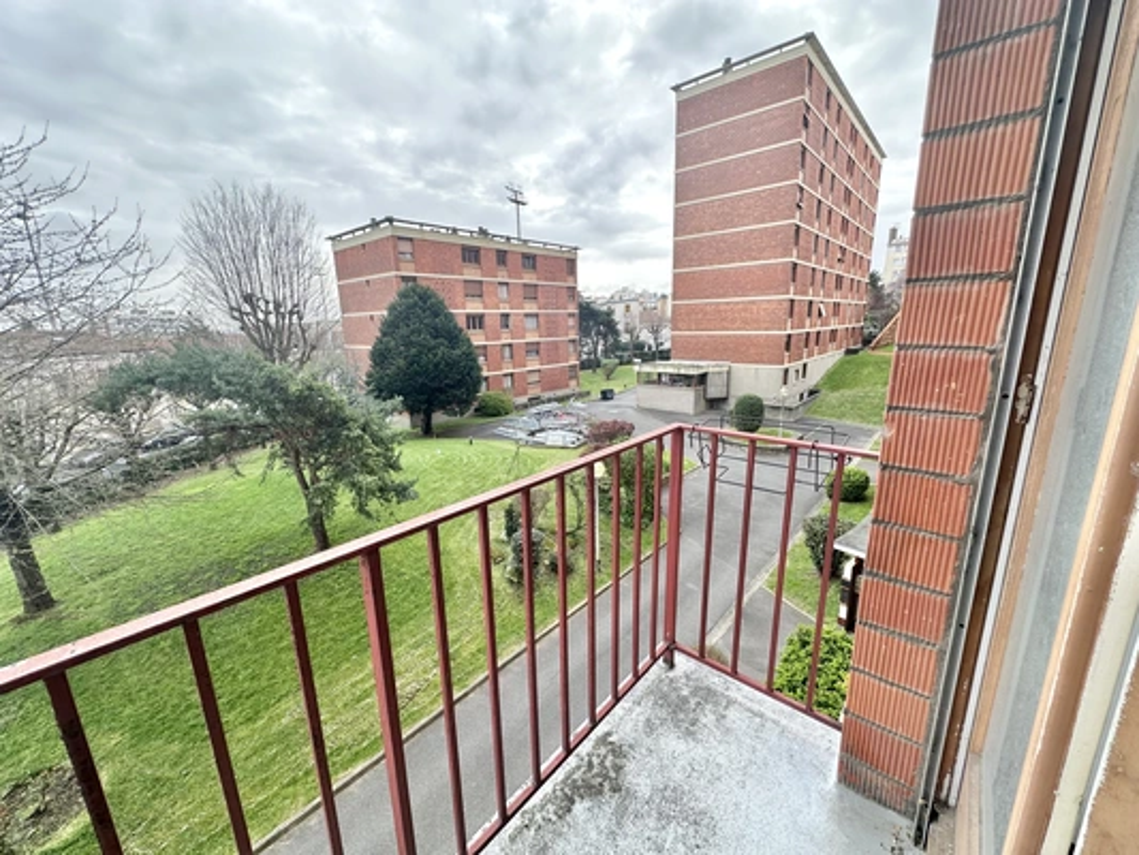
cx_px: 570
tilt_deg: -12.5
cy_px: 428
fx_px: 461
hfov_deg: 102.1
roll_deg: +1.1
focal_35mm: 14
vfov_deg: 85.7
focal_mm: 2.22
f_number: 2.2
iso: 40
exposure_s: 1/302
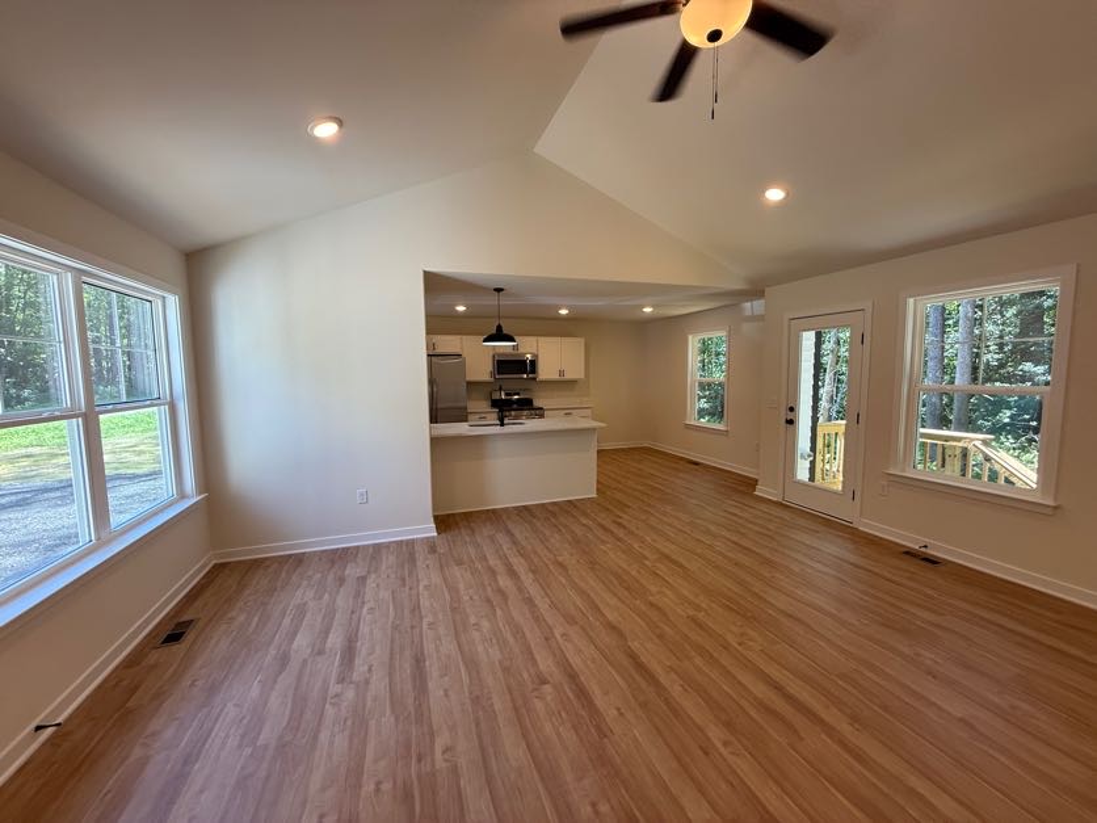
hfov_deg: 102.1
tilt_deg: -4.4
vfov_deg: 85.7
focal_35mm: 14
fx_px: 444
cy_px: 412
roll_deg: +0.3
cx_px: 548
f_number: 2.2
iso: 100
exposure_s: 1/120
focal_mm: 2.22
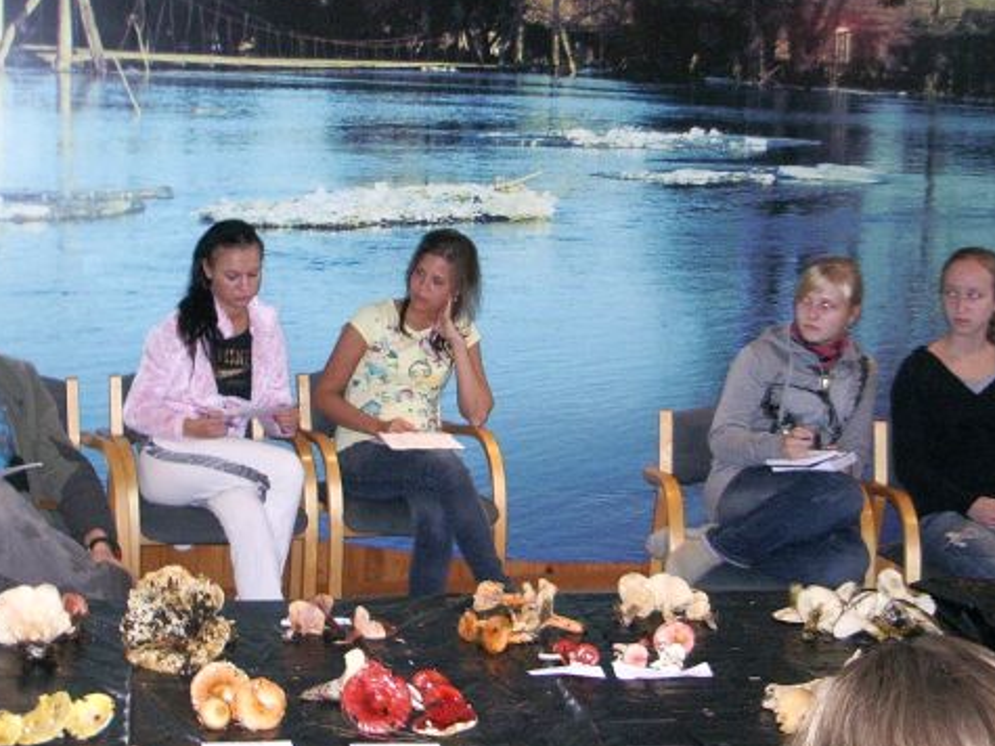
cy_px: 233
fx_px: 1695
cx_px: 559
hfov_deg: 32.7
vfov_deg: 24.6
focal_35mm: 59
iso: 200
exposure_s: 1/40
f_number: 2.6
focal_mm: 5.8
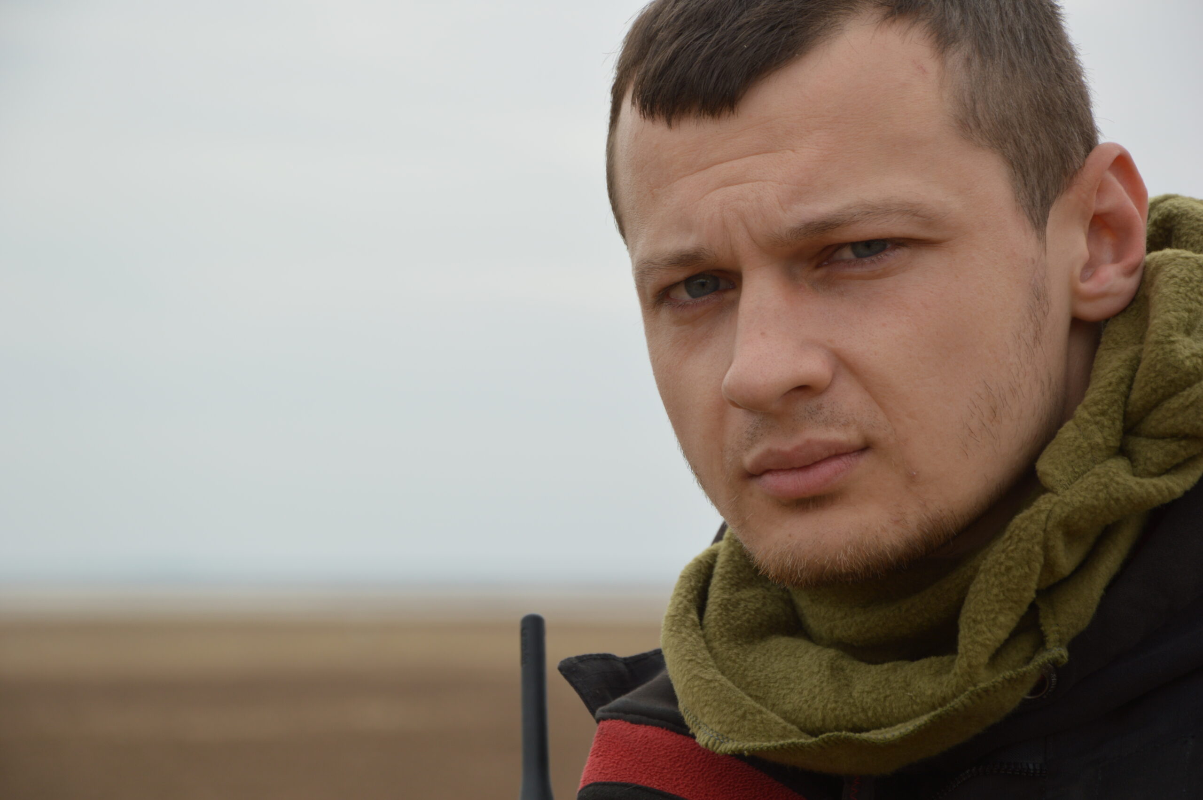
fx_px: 4908
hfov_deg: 14.0
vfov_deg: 9.3
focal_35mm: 147
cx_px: 602
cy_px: 400
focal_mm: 98
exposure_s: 1/200
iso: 100
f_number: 7.1
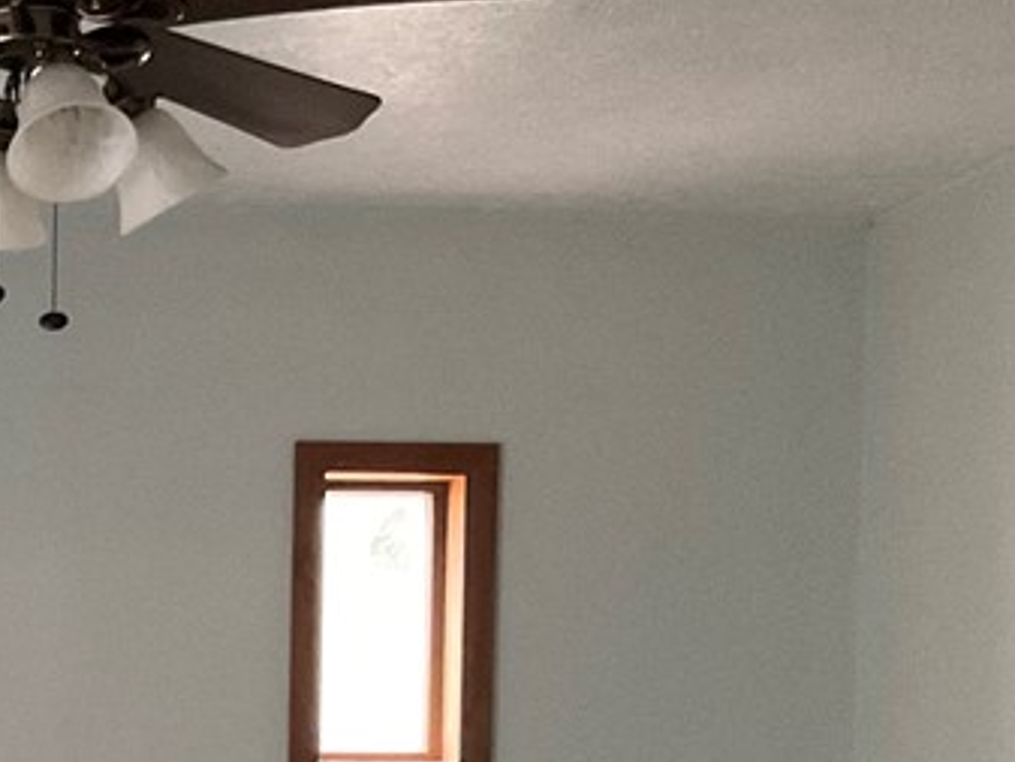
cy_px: 867
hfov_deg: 21.1
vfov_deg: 16.2
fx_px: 2581
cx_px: -111
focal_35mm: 88
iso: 500
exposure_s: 1/30
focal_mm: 3
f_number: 1.8
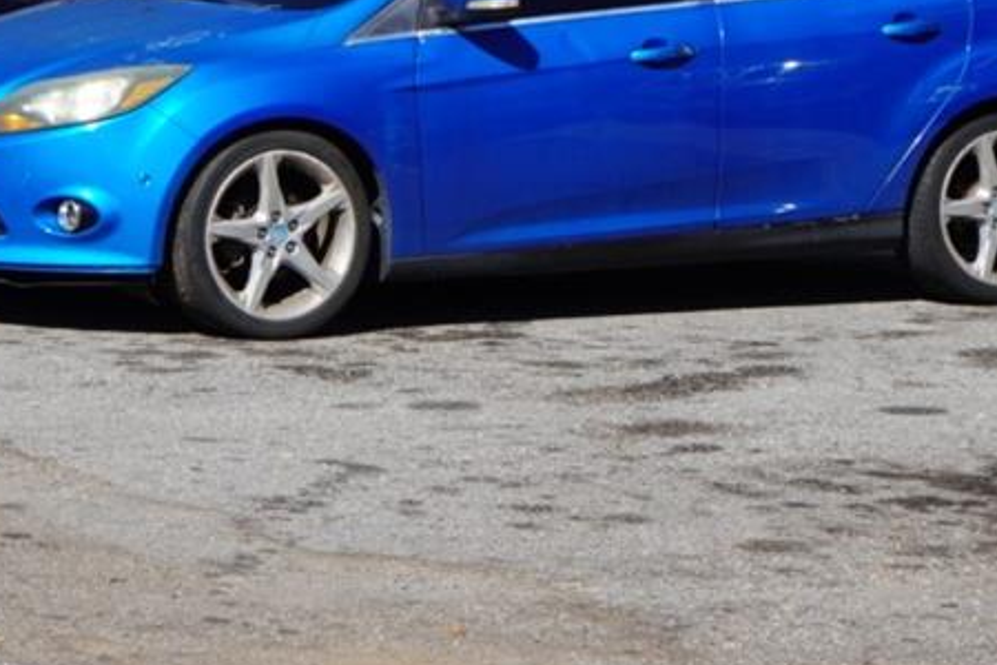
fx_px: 4286
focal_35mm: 155
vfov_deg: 8.8
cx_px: 359
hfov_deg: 13.3
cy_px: 1
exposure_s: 1/640
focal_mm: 29
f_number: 5
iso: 100
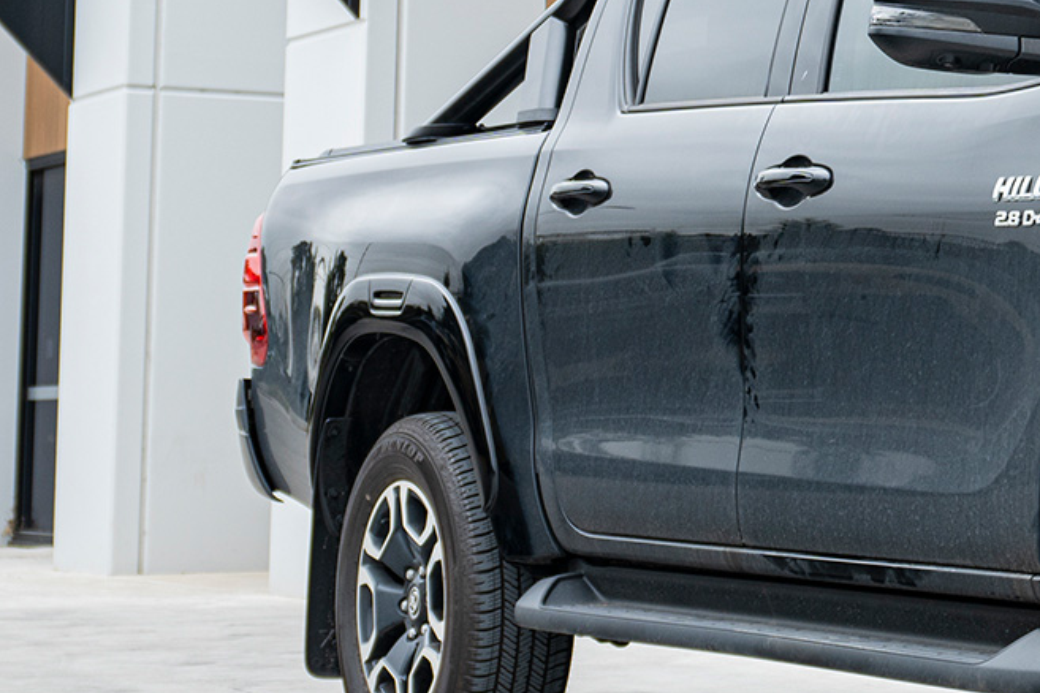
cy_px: 384
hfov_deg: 23.9
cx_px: 1361
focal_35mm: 74
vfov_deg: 18.4
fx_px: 2138
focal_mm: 27
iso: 100
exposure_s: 1/60
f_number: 4
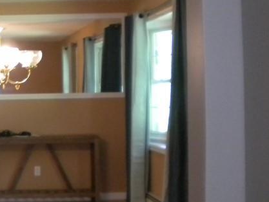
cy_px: 119
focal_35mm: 86
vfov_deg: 17.2
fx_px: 668
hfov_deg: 21.3
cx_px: -46
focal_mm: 6.3
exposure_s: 1/30
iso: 400
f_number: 3.1
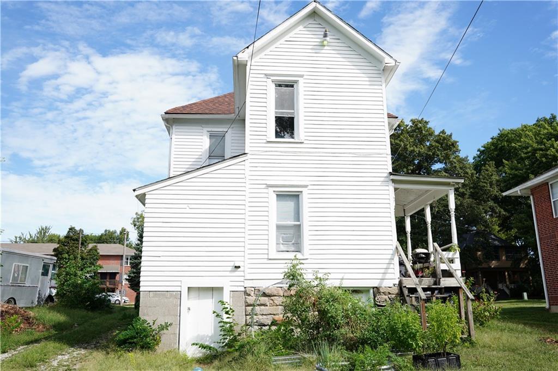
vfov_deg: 42.5
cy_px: 186
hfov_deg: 60.6
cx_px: 279
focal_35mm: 31
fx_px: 477
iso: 100
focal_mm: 30.8
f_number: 6.3
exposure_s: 1/250
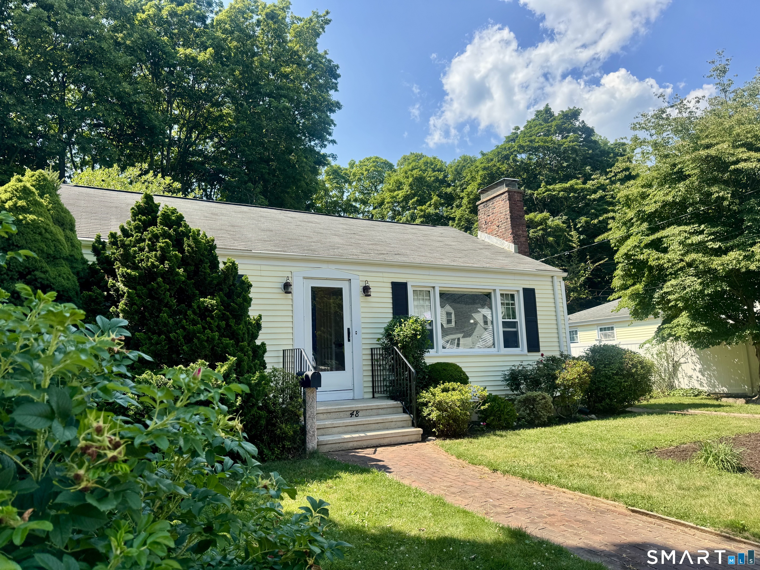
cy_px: 285
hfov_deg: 71.6
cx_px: 380
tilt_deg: +8.1
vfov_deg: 56.8
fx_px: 527
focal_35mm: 24
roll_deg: +1.4
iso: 80
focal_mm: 6.76
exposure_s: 1/2041
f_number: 1.78
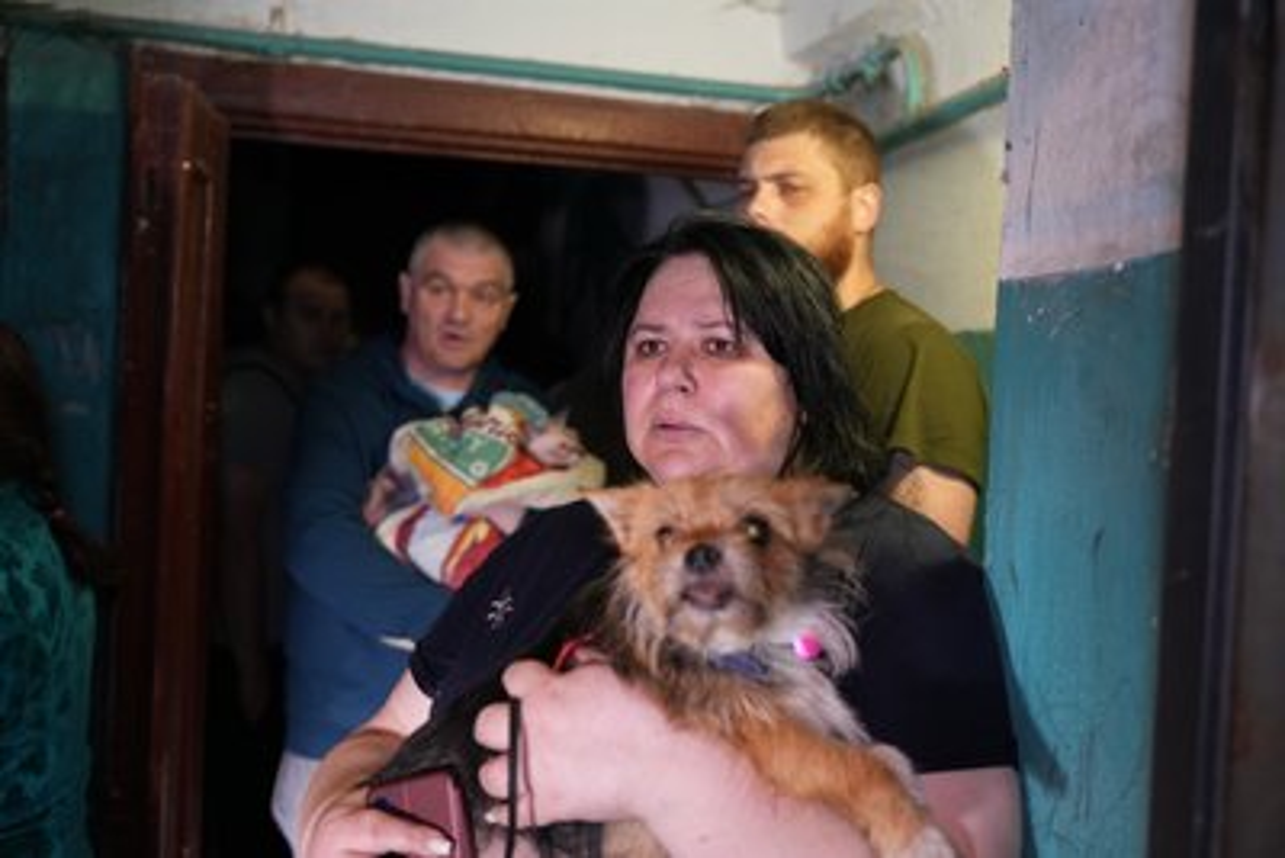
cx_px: 642
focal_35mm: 37
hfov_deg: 51.9
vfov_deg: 36.0
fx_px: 1321
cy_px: 429
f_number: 2.8
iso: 2000
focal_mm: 37
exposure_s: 1/40
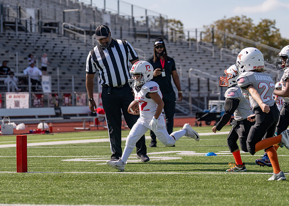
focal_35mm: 159
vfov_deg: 9.1
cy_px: 108
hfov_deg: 12.7
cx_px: 124
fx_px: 1303
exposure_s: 1/3200
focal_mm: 127
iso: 160
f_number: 4
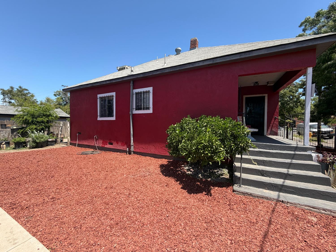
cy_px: 126
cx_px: 168
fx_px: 136
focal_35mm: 14
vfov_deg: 85.7
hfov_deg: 102.1
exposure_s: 1/770
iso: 40
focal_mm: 2.22
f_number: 2.2
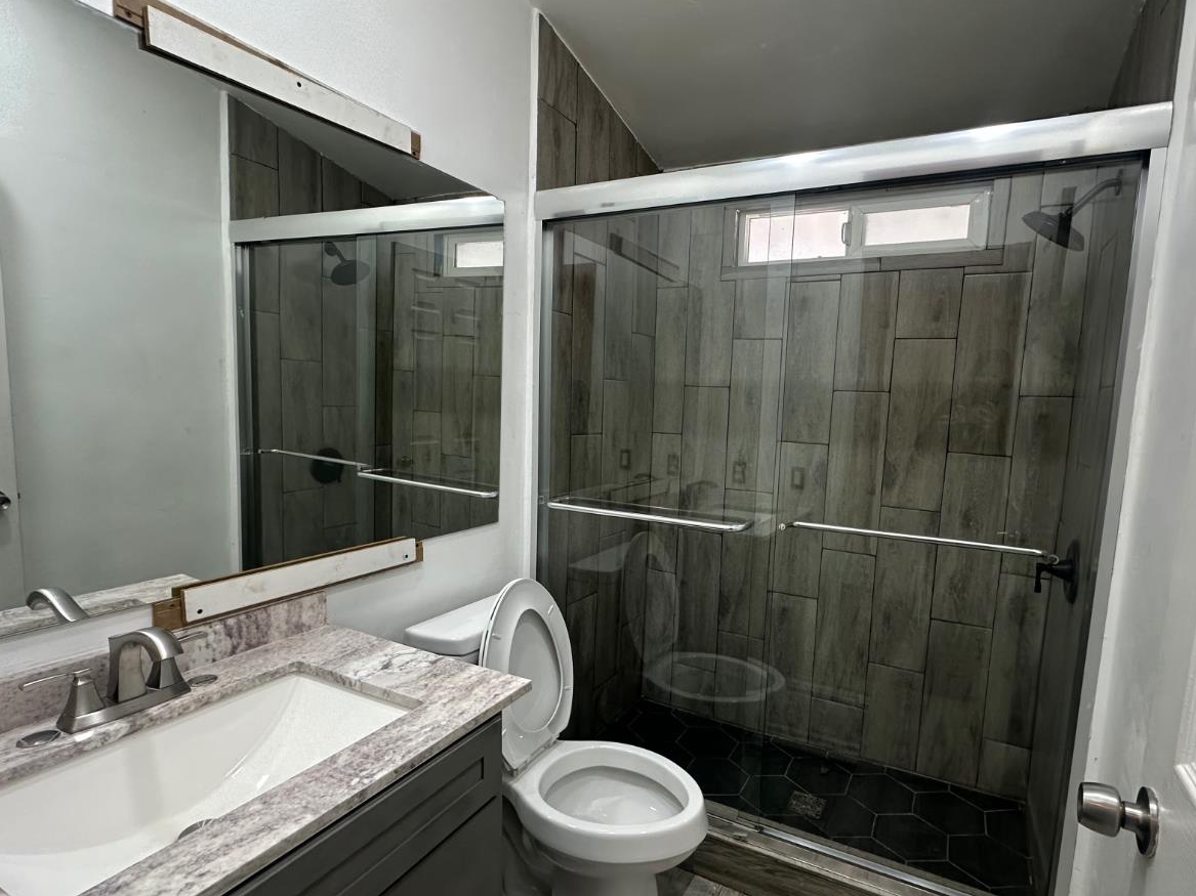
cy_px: 474
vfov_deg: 71.5
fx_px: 622
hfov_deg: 87.4
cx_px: 662
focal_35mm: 18
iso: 200
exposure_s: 1/60
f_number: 2.2
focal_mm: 2.22
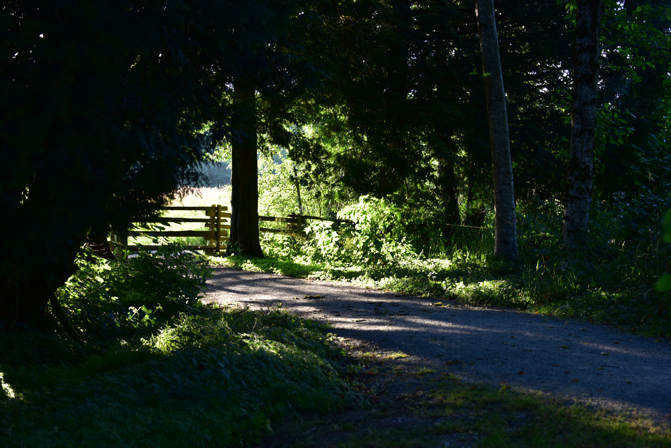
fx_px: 1156
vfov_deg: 21.9
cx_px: 336
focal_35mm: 62
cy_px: 224
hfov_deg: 32.4
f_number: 4.8
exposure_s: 1/30
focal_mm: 62
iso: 100
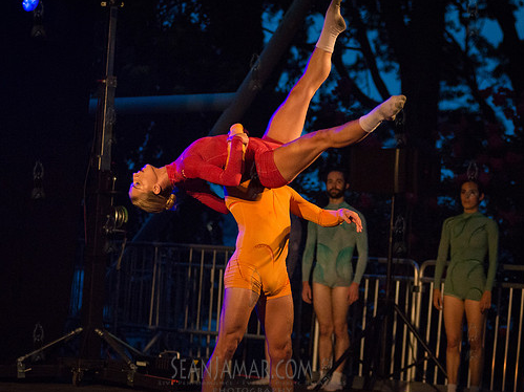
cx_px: 260
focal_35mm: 144
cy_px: 175
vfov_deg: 10.3
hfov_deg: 13.7
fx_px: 2179
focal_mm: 100
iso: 3200
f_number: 2.8
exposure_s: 1/1000
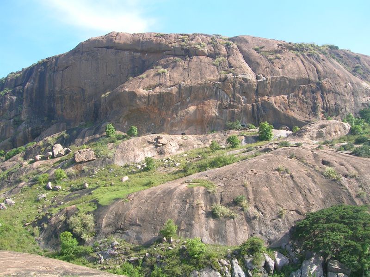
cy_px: 138
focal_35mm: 37
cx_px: 185
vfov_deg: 38.7
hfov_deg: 50.1
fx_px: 395
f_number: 4.9
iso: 50
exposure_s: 1/174
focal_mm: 5.7
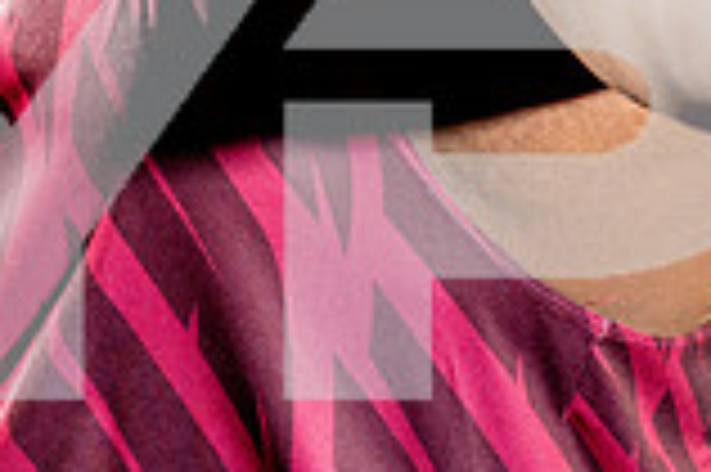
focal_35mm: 206
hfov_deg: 10.0
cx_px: 212
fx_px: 4064
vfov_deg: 6.5
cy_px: -380
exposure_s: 1/250
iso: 800
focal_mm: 56
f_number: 4
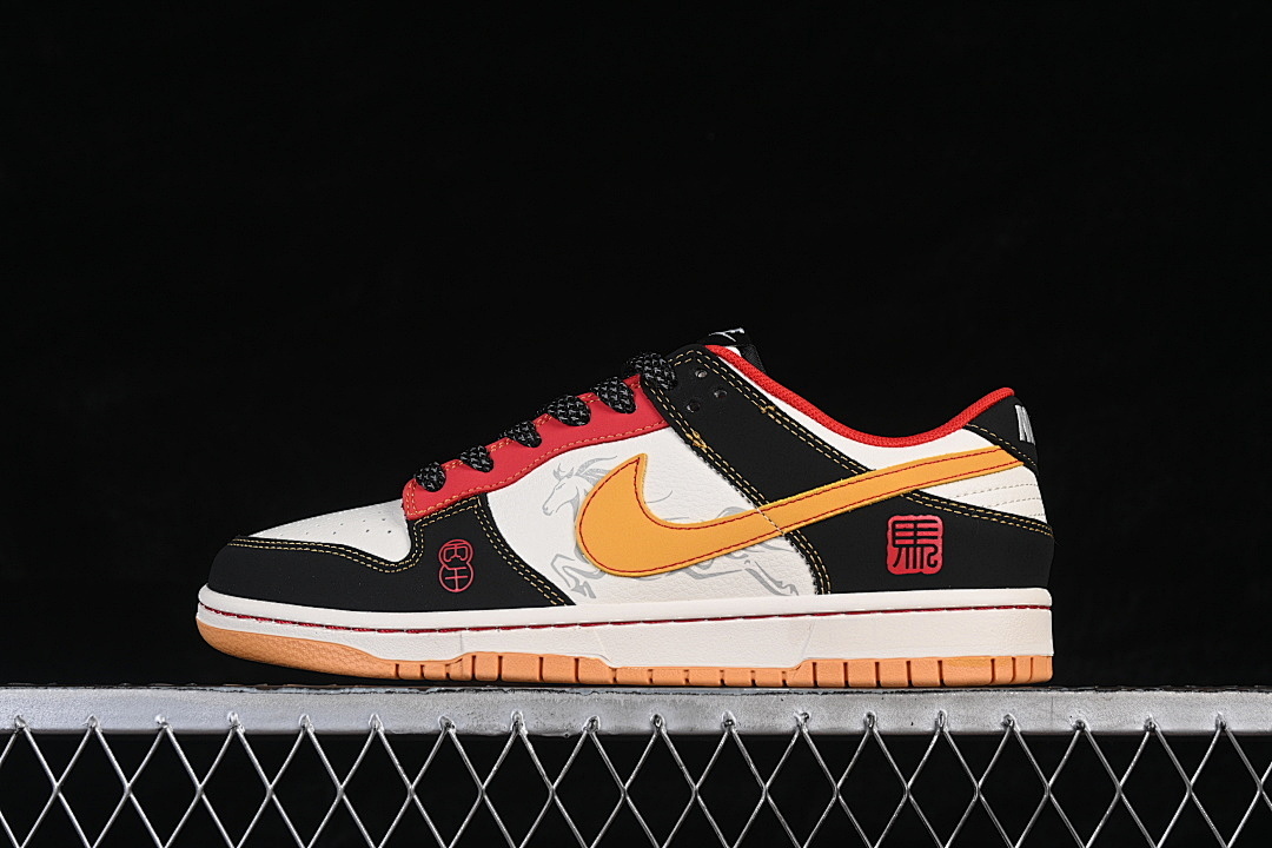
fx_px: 2650
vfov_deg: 18.2
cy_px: 424
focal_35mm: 75
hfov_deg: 27.0
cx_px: 636
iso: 160
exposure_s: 1/80
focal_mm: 50
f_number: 8
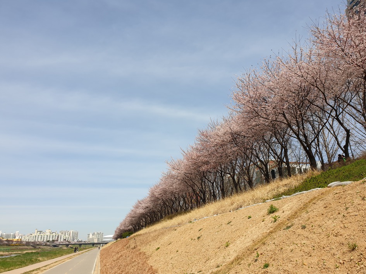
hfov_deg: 67.3
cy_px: 137
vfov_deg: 53.0
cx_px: 183
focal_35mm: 26
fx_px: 275
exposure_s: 1/1538
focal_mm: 4.3
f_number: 2.4
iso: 50
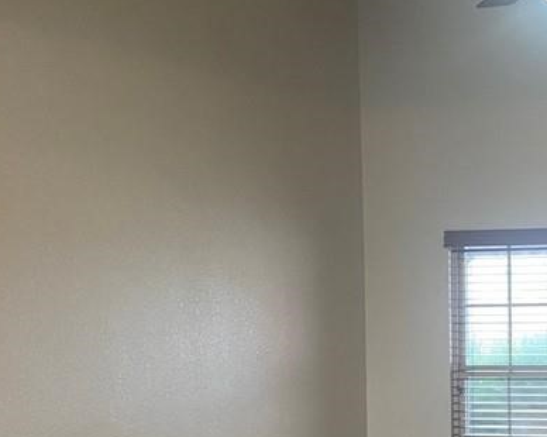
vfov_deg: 22.5
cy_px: 355
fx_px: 1084
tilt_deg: -0.7
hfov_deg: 26.5
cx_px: 572
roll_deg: +1.0
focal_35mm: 67
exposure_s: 1/60
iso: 320
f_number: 1.8
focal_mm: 4.25
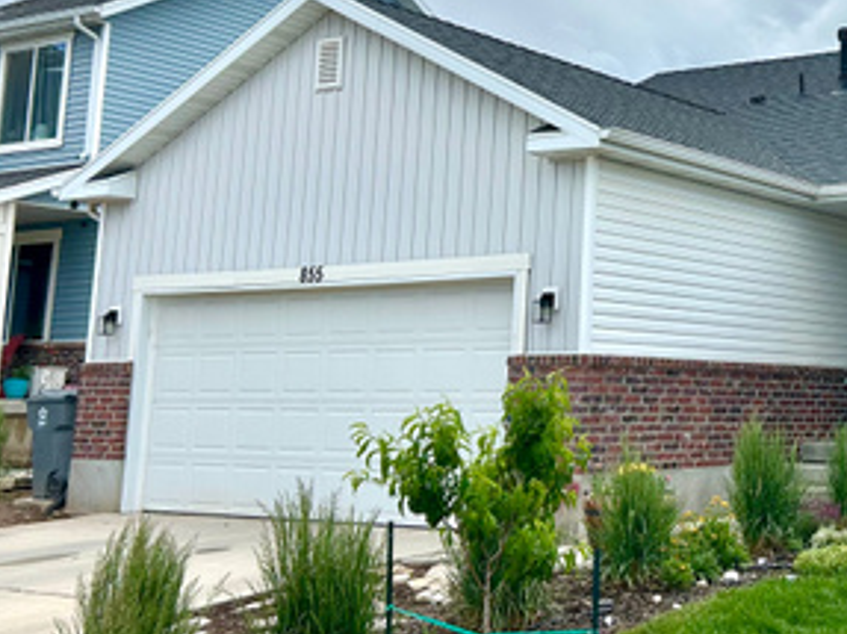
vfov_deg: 25.0
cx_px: 838
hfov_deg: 30.9
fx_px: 1419
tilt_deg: +9.7
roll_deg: -0.5
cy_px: 168
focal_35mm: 58
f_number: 1.5
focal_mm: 5.7
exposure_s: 1/5587
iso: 50
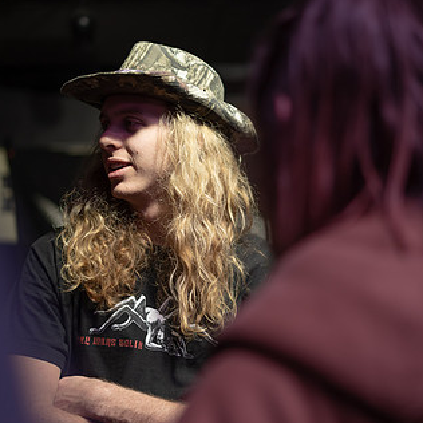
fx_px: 1078
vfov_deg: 22.2
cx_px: 210
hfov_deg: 22.2
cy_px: 220
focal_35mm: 78
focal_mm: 50
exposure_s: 1/125
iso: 80
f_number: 1.8
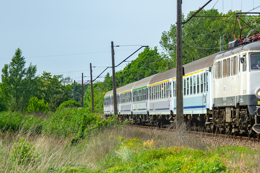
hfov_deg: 10.1
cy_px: 62
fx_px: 1473
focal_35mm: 204
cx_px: 208
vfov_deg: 6.7
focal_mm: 70
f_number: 7.1
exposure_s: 1/500
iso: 200
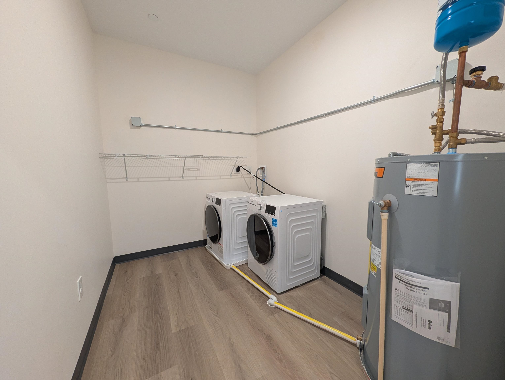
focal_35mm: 12
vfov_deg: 94.6
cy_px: 190
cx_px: 252
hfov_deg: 110.5
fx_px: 175
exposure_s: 1/60
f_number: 1.7
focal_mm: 2.02
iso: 235
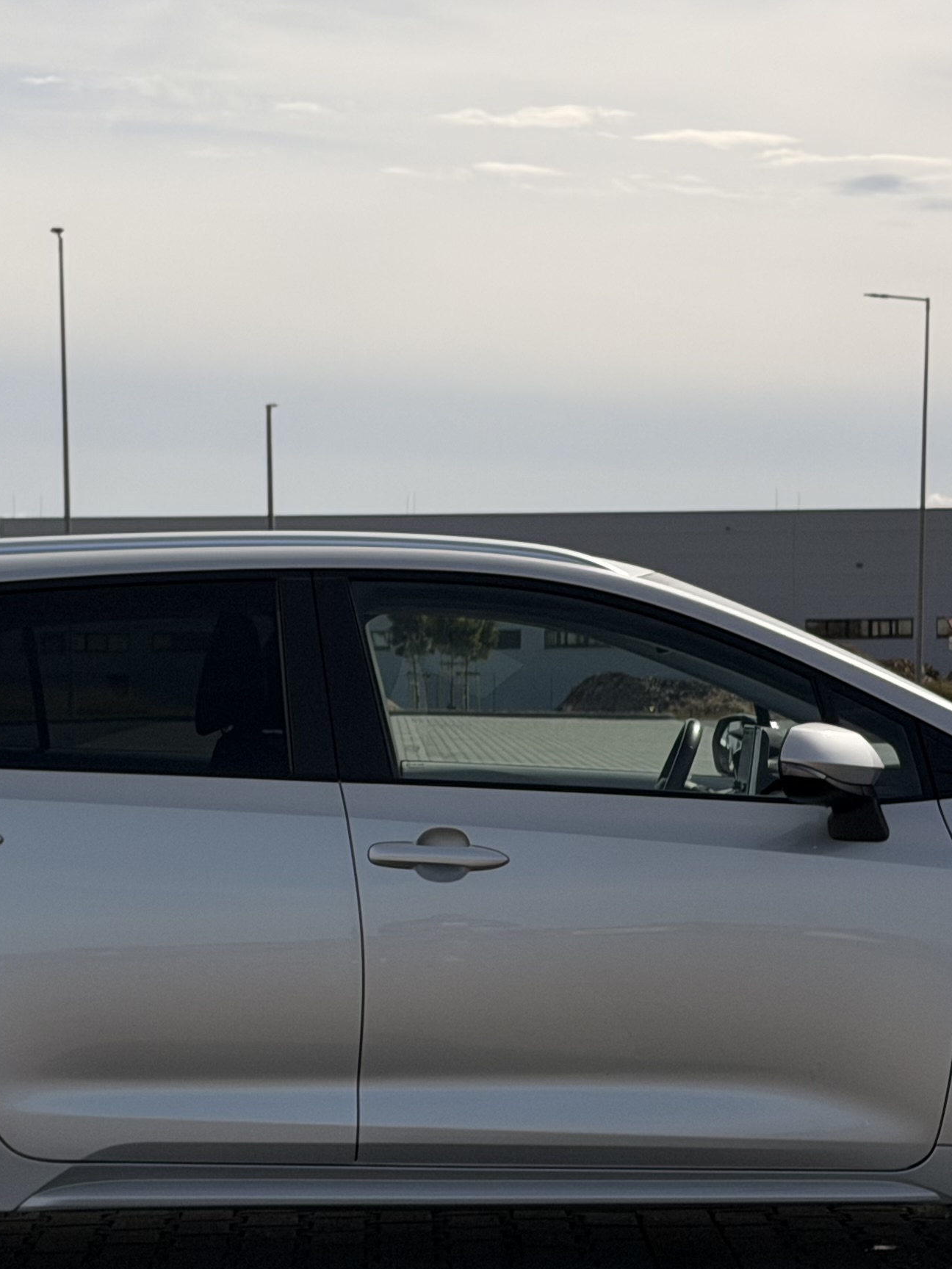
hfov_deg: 13.2
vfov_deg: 17.5
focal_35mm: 112
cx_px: 452
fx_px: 4107
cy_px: 828
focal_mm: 6.76
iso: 64
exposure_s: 1/8772
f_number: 1.78
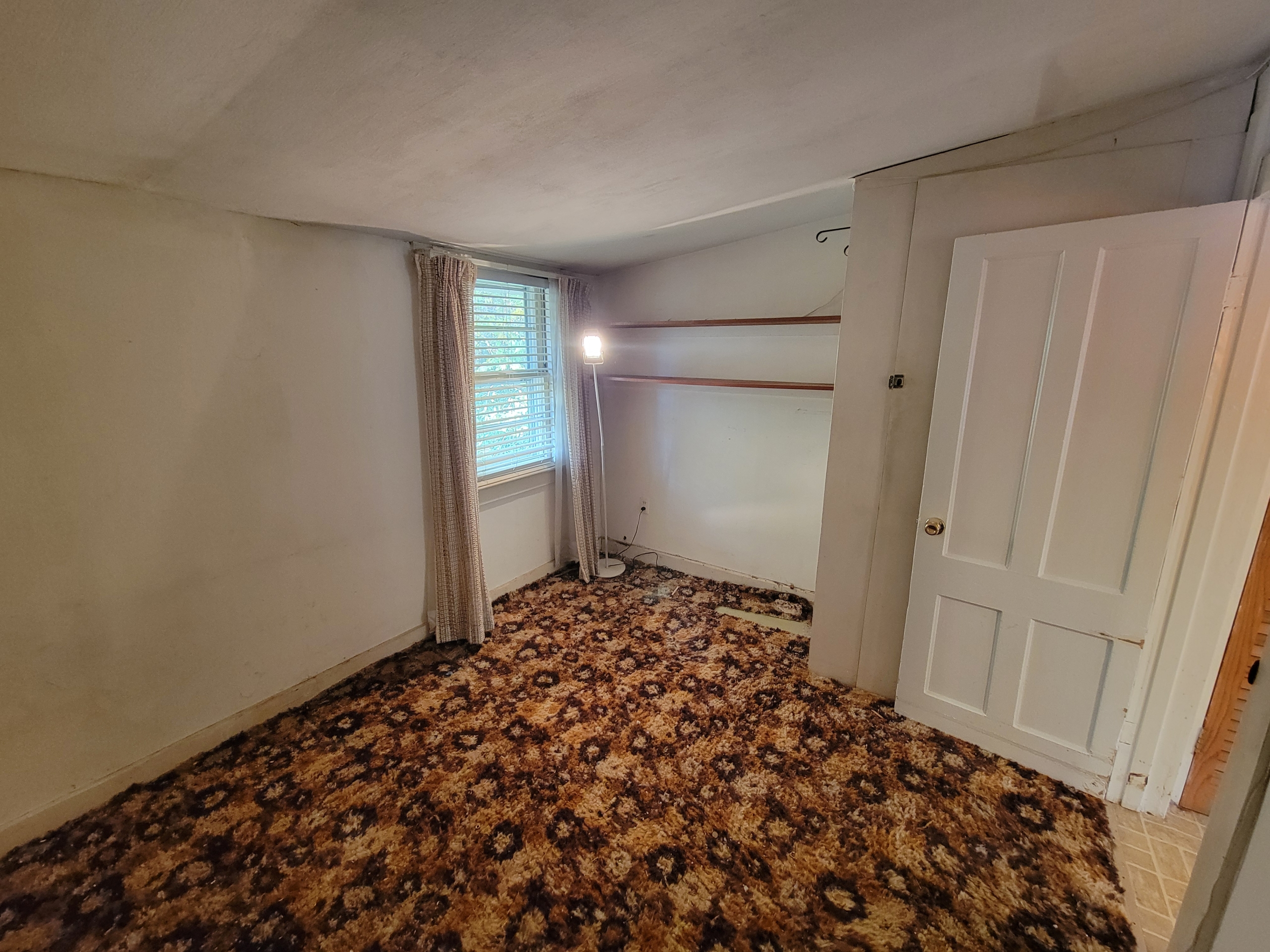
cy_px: 476
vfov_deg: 89.9
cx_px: 635
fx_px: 477
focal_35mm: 13
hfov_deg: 106.2
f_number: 2.2
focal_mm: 2.2
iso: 640
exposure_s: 1/30
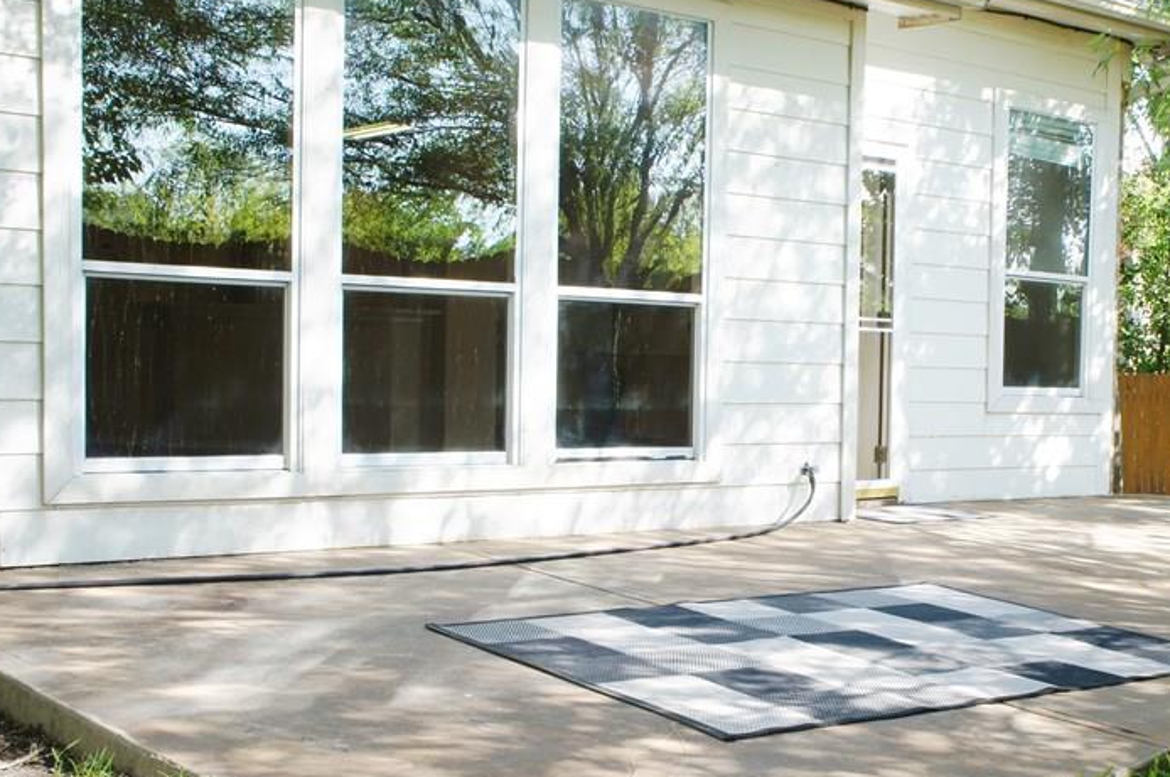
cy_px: 454
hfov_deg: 40.8
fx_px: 1526
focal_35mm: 47
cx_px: 867
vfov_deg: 28.5
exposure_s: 1/40
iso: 200
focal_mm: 20
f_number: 9
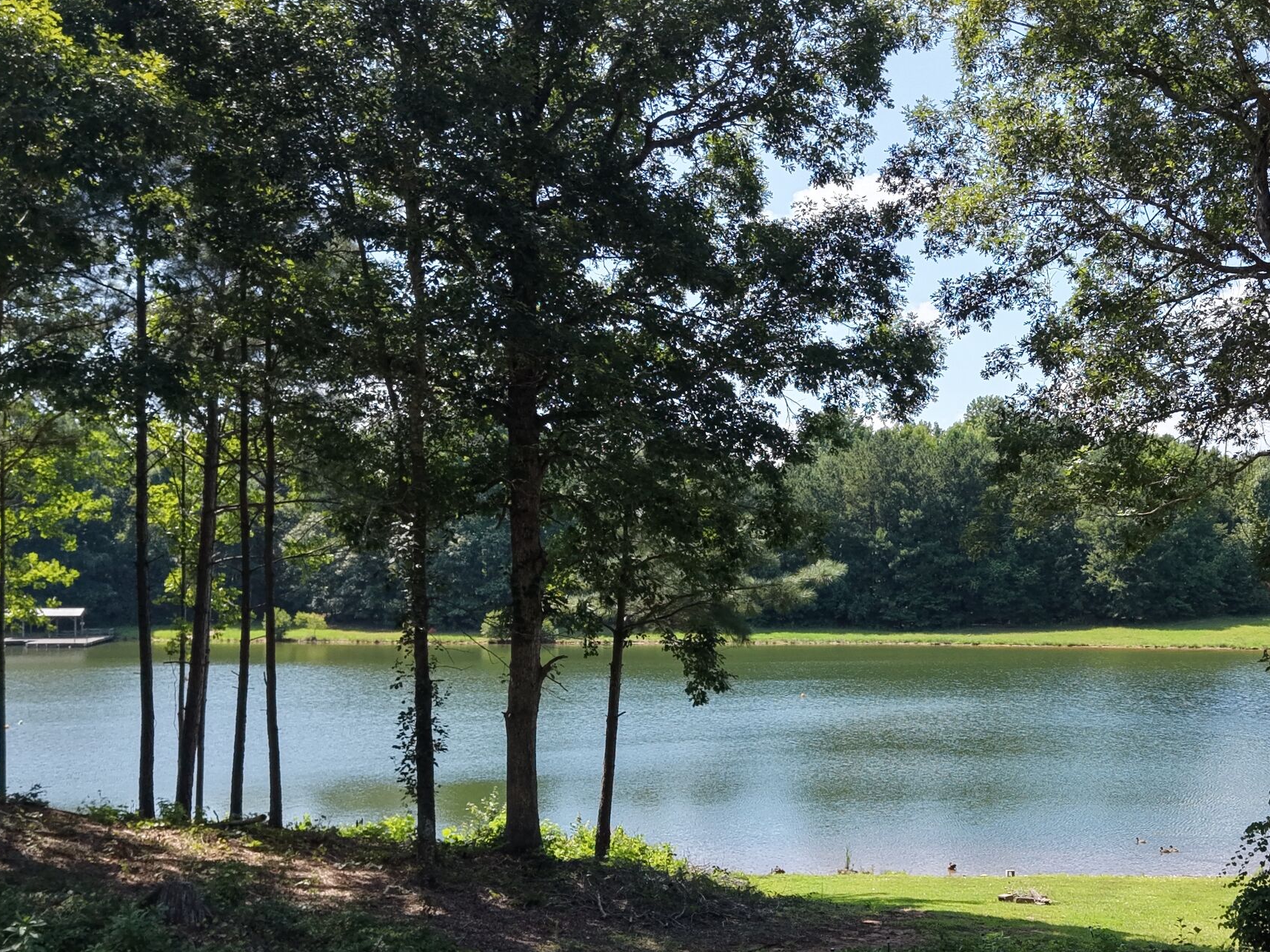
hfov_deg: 42.7
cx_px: 927
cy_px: 586
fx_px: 1577
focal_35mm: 43
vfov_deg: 33.5
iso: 330
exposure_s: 1/3000
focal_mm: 8.67
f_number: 1.8
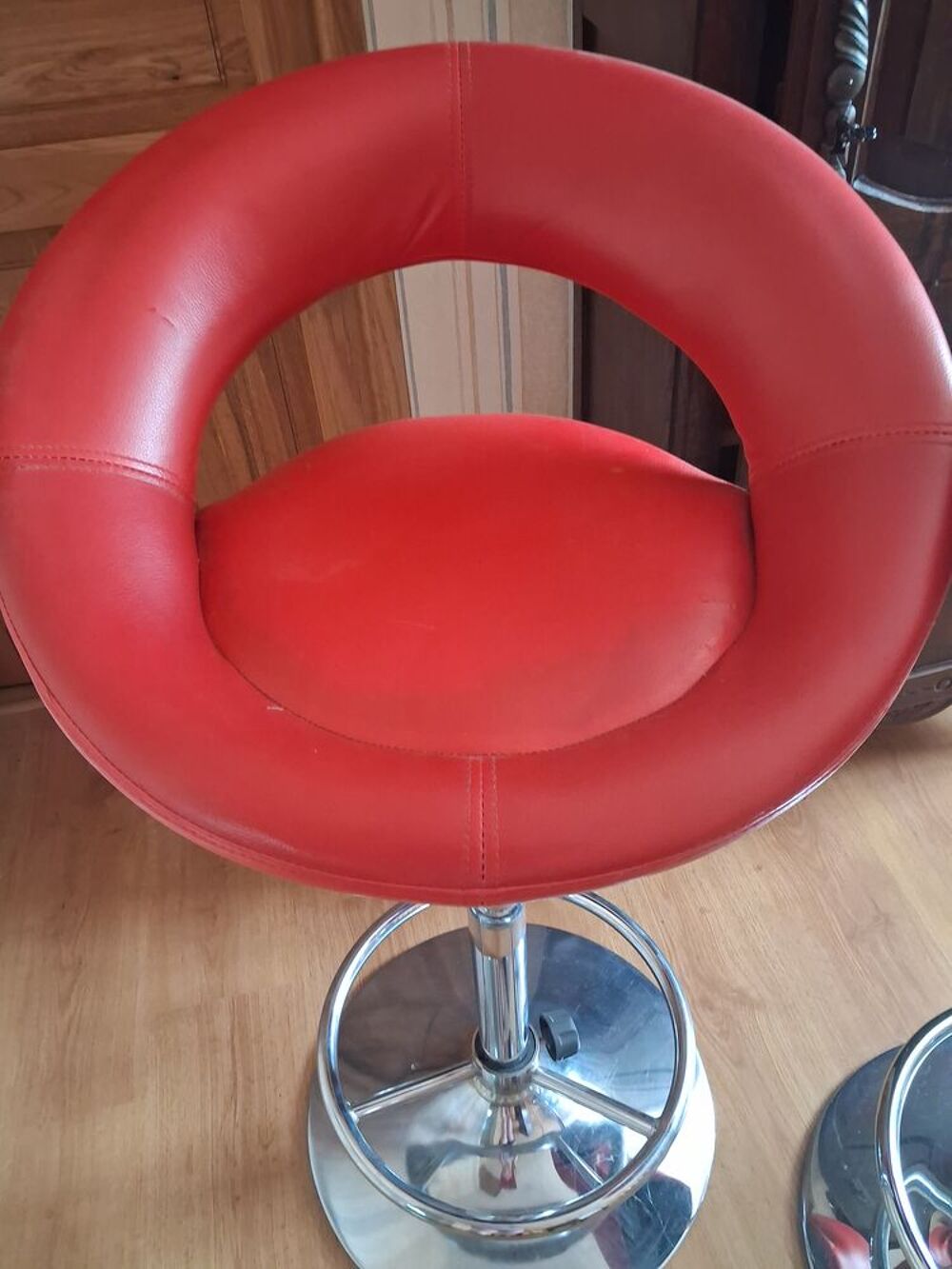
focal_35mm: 27
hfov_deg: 51.4
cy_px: 634
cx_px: 476
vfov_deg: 65.3
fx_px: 990
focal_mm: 4
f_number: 1.8
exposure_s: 1/33
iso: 500
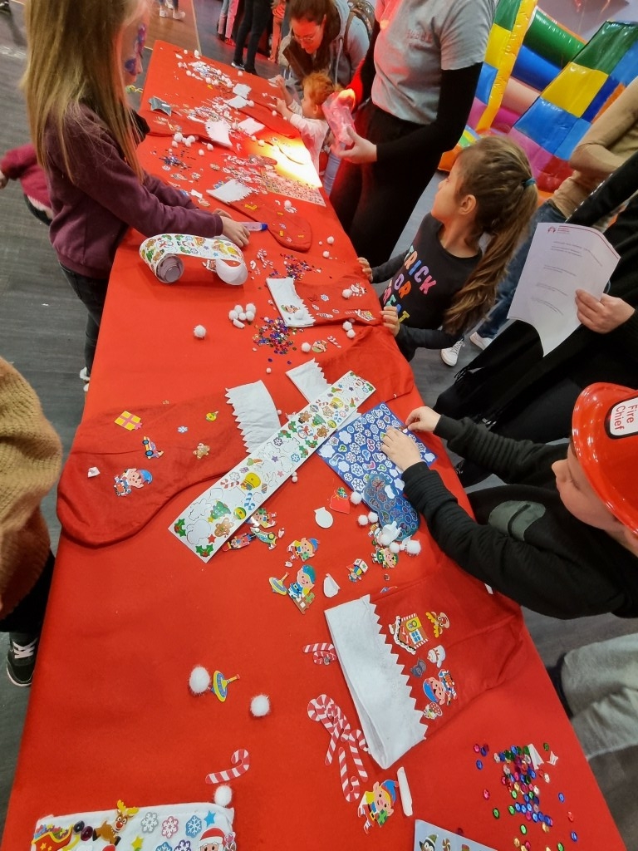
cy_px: 426
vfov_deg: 106.2
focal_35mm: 13
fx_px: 319
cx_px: 319
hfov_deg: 89.9
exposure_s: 1/50
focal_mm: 2.2
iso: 320
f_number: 2.2
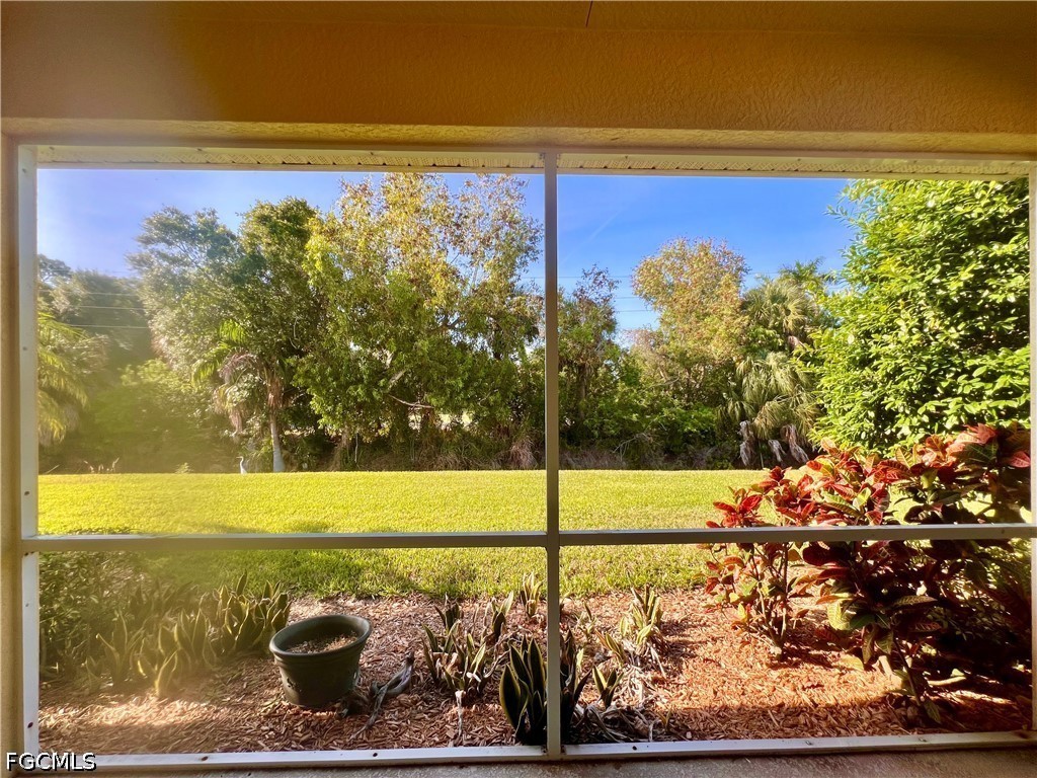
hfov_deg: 106.2
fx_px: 389
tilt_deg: -0.2
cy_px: 389
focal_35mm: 13
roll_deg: -0.1
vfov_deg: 89.9
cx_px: 518
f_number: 1.8
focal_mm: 1.57
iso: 32
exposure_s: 1/219
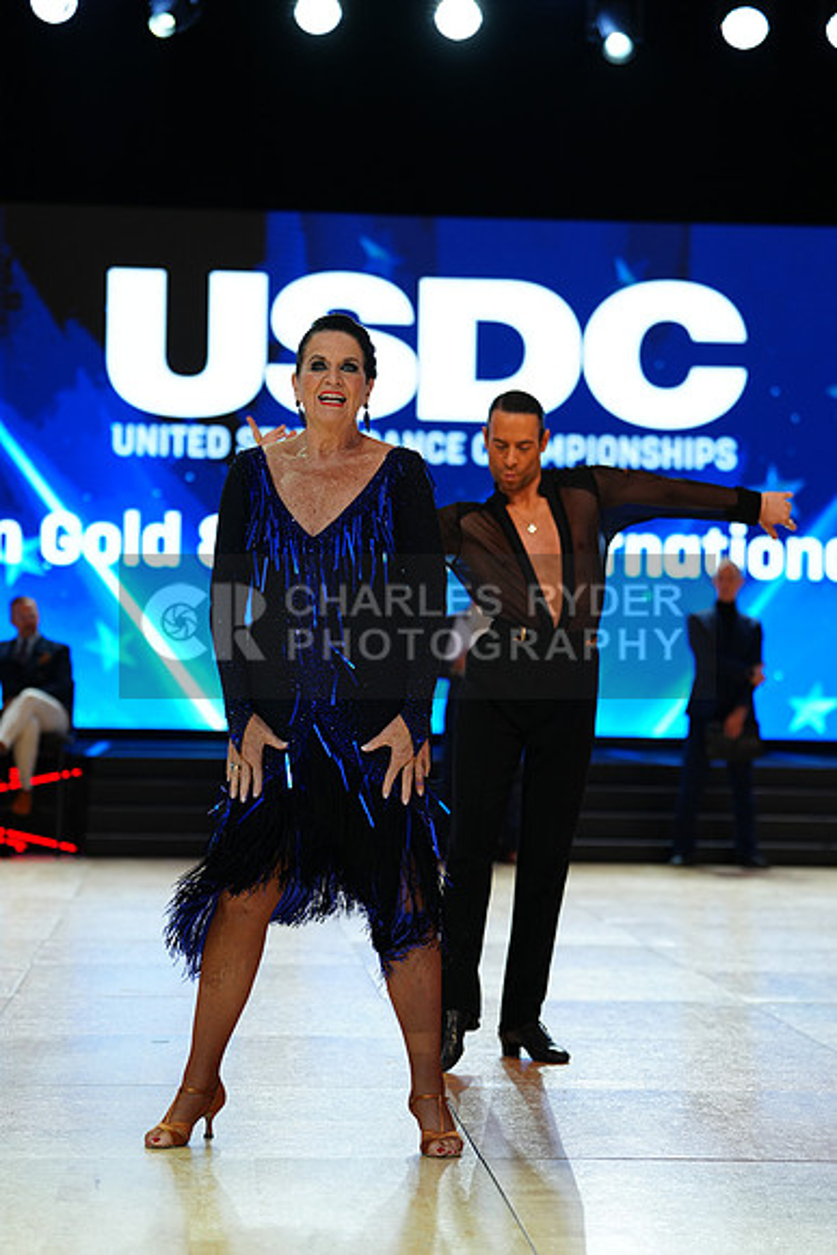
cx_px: 418
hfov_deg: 15.5
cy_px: 628
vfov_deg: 23.1
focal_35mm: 88
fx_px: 3067
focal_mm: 88
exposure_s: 1/400
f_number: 2.8
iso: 640
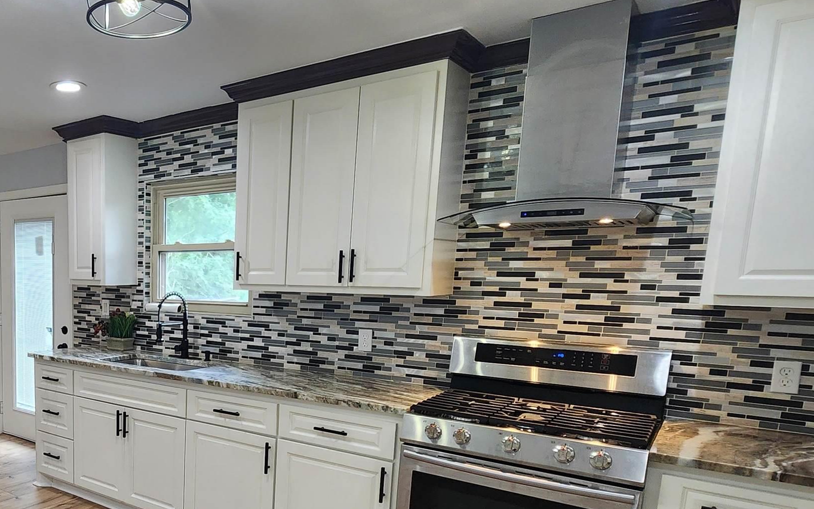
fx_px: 577
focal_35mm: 26
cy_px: 371
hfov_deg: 63.2
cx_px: 142
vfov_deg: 46.2
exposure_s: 1/60
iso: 200
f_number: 2.2
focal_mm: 2.2
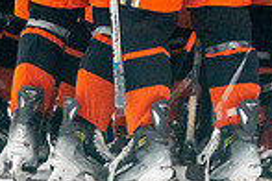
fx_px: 6157
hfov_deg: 2.5
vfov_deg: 1.7
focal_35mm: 815
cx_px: 170
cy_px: -175
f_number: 2.8
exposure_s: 1/1250
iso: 3200
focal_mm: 195
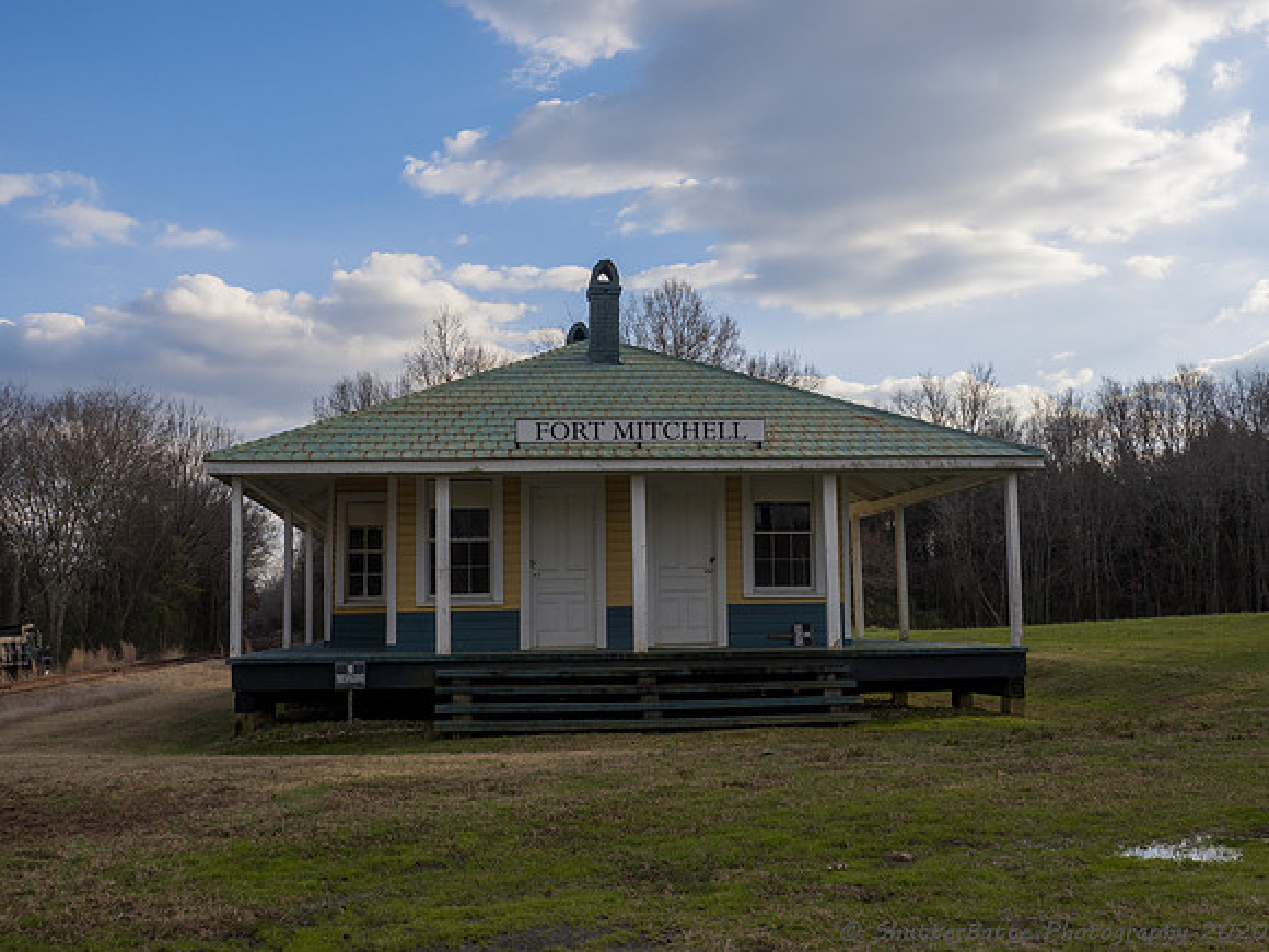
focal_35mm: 36
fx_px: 1320
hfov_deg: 51.4
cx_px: 634
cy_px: 476
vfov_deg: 39.7
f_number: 9
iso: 200
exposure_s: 1/320
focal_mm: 18
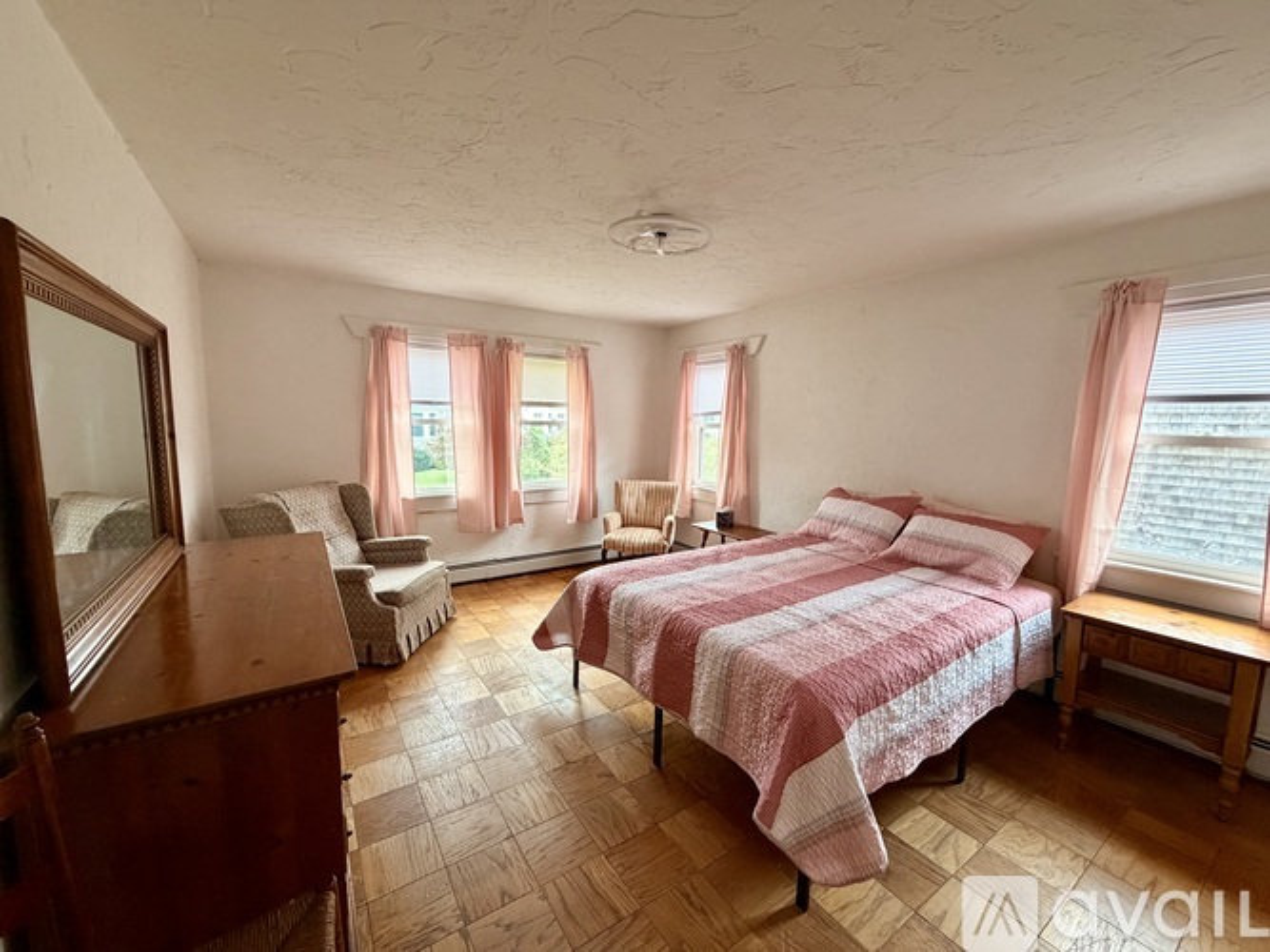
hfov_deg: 102.1
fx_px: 514
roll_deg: -1.2
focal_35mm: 14
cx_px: 635
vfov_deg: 85.7
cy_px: 476
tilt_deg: -5.9
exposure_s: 1/82
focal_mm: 2.22
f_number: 2.2
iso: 320
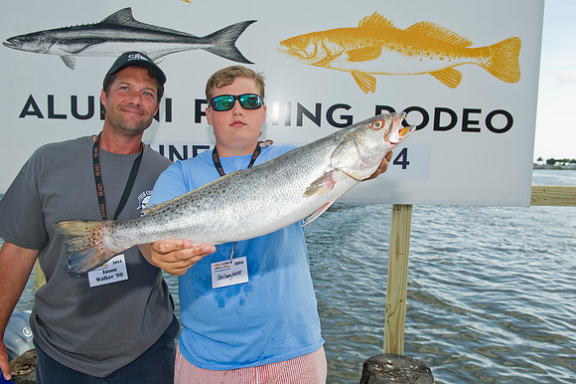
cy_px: 192
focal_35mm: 28
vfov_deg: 46.4
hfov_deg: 65.5
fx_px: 448
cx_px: 288
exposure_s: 1/250
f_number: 6.3
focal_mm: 28
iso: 200
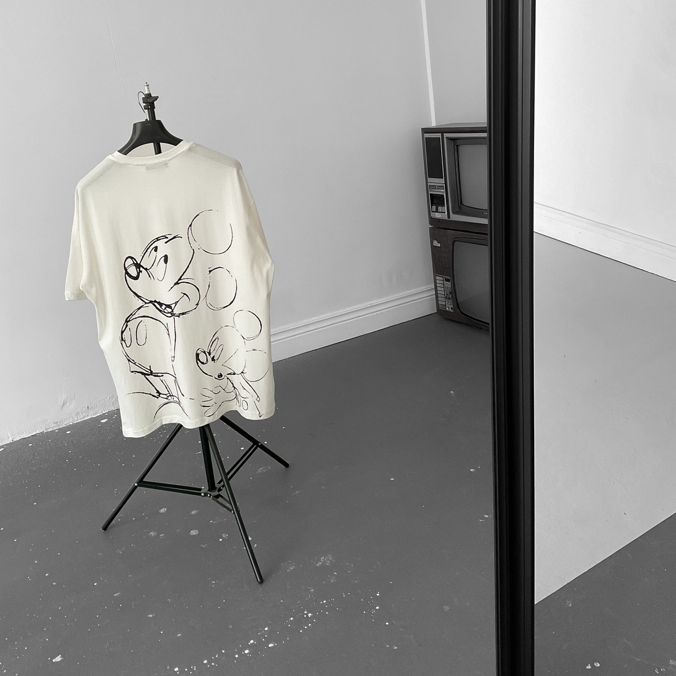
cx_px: 338
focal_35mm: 35
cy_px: 240
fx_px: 773
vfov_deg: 46.7
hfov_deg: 47.2
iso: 64
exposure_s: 1/120
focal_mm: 3
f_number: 1.8
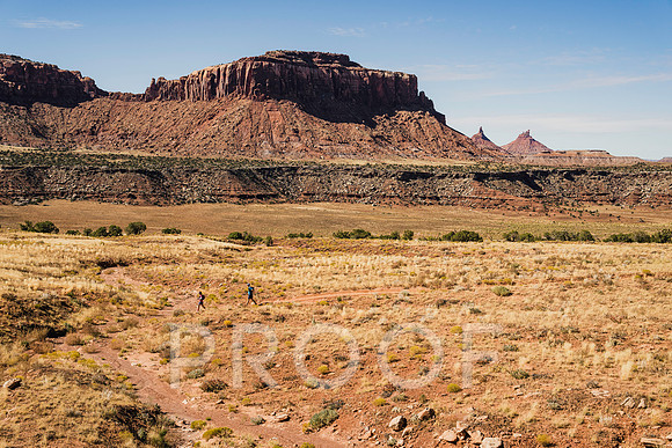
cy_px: 224
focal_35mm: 47
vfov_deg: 28.7
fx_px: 877
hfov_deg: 41.9
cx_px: 336
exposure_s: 1/640
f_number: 7.1
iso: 160
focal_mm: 47
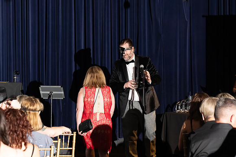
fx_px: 832
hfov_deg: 16.1
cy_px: 78
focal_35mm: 127
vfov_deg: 10.8
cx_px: 118
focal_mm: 85
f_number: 4.5
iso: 2500
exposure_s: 1/200
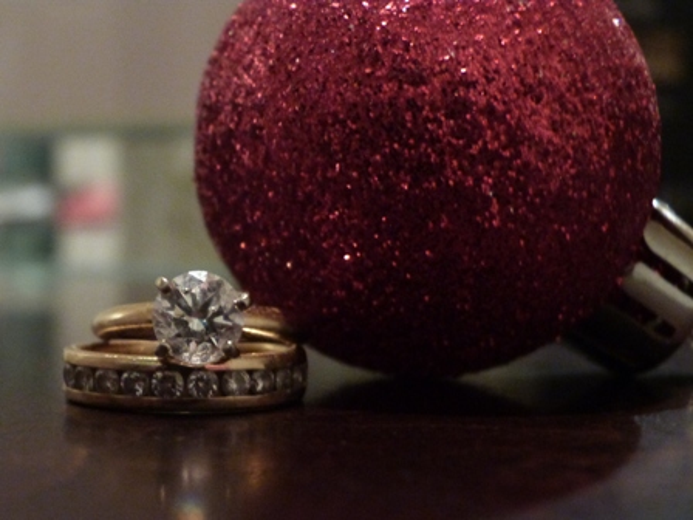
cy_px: 260
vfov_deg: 32.9
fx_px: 881
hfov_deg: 42.9
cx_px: 346
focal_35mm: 44
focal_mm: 7.9
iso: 400
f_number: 3.2
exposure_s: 1/4
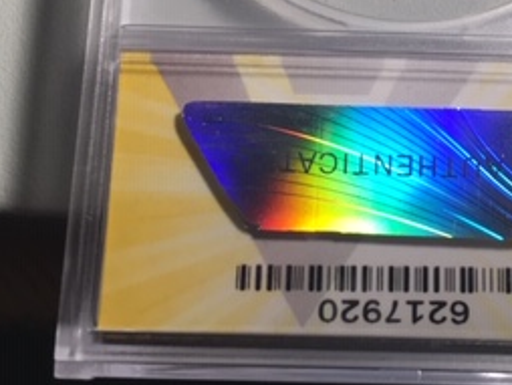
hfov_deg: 26.3
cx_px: 385
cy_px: -34
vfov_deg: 19.4
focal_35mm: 73
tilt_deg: -72.2
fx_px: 1081
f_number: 2.2
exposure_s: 1/120
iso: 32
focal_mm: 4.15
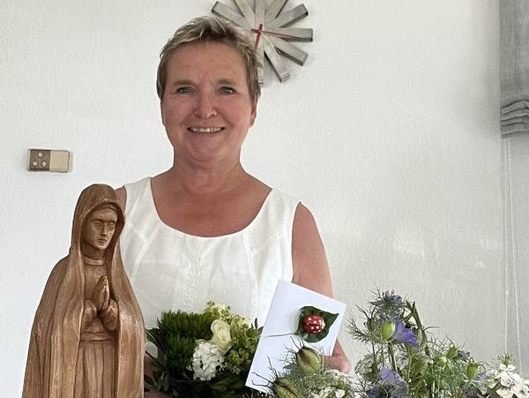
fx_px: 459
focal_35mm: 30
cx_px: 264
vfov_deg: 46.9
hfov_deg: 59.9
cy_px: 199
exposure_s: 1/98
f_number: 2.2
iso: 100
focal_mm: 2.71
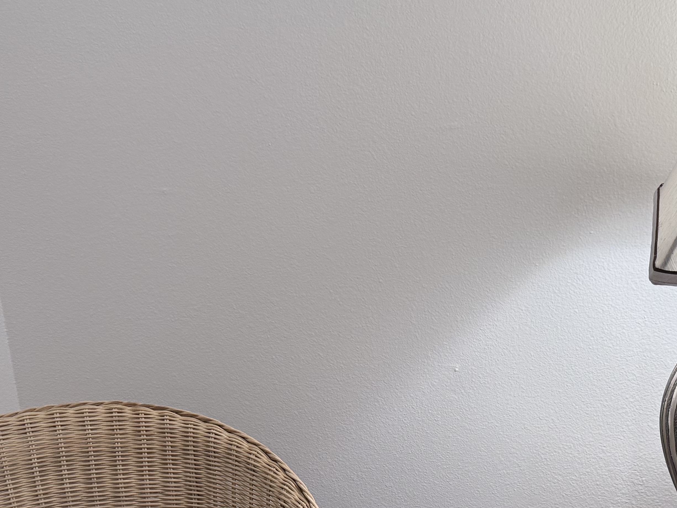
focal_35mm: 56
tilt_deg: -25.3
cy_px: 469
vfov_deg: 25.2
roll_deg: +0.6
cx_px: 391
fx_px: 1095
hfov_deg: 34.3
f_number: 1.78
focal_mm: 6.76
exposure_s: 1/180
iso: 200
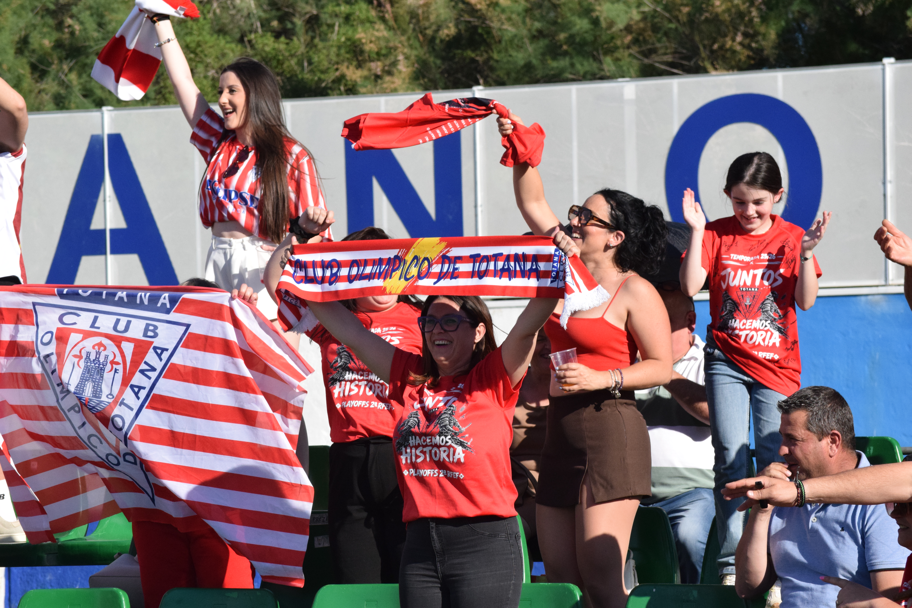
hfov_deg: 14.0
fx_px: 3724
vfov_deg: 9.3
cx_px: 456
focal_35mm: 147
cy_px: 304
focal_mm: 98
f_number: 10
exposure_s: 1/3200
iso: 1600
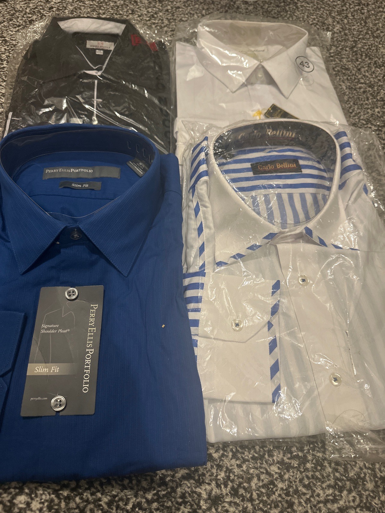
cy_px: 256
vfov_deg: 71.6
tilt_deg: -59.2
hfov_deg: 56.8
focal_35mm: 24
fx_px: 356
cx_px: 192
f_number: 1.78
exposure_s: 1/50
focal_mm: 6.86
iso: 500
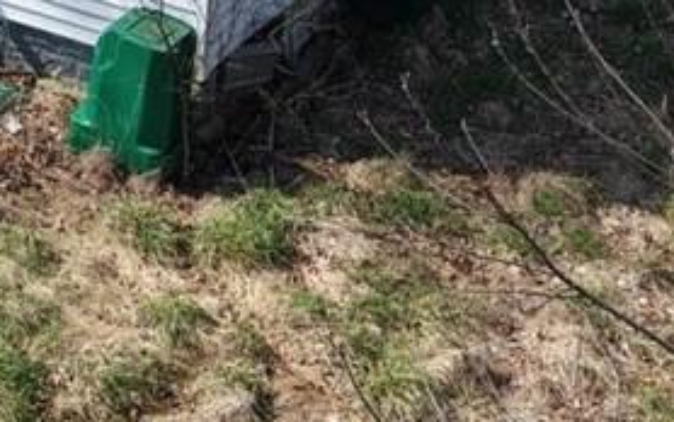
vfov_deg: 10.5
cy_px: -352
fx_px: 2150
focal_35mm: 117
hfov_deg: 16.9
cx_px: -172
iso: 190
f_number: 1.8
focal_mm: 8.67
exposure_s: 1/4000
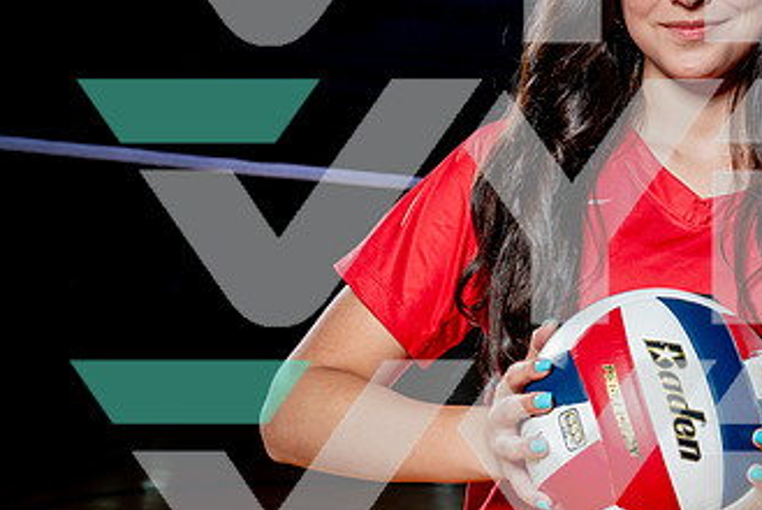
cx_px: 667
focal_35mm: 107
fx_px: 2267
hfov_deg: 18.8
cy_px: 203
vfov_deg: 12.8
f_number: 8
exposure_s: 1/250
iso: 250
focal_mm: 57
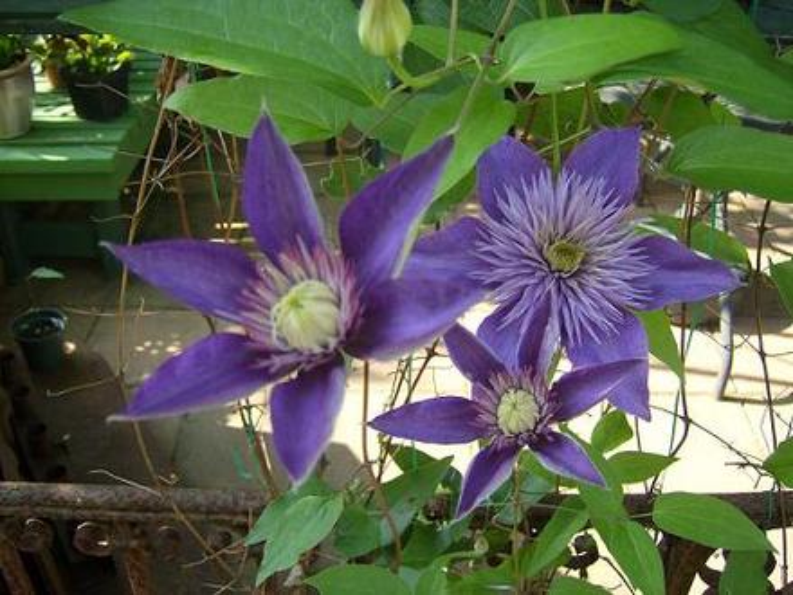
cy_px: 298
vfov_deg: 39.7
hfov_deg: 51.4
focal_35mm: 36
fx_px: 825
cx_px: 396
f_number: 2.8
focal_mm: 6
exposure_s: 1/136
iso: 100
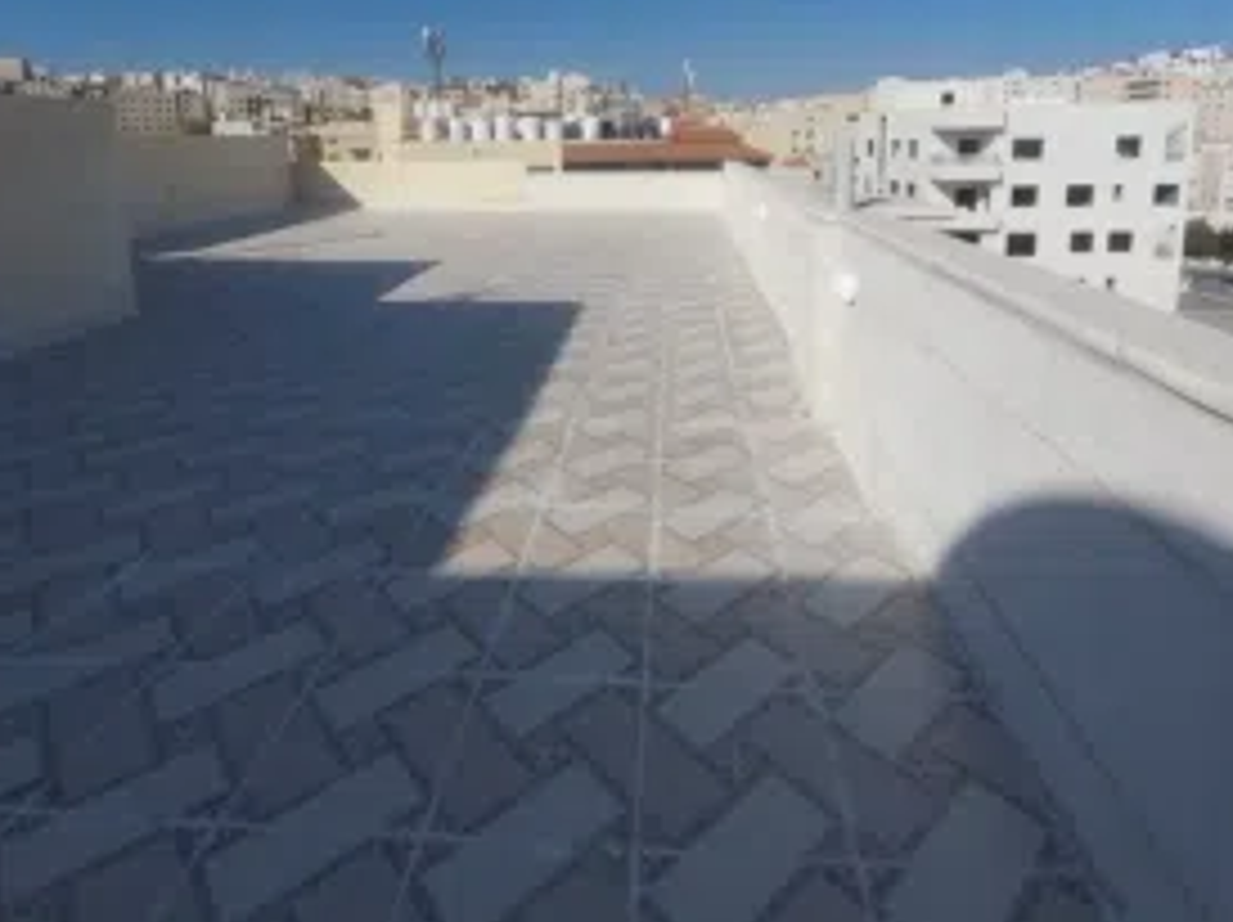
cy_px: 256
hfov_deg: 84.6
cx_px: 652
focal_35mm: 19
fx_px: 676
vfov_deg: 65.3
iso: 71
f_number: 2.2
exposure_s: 1/3347
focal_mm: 1.3
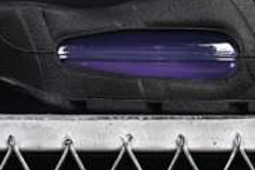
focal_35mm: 297
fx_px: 2105
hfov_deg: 6.9
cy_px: -94
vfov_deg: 4.6
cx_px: -33
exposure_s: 1/60
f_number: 6.3
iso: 160
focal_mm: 50
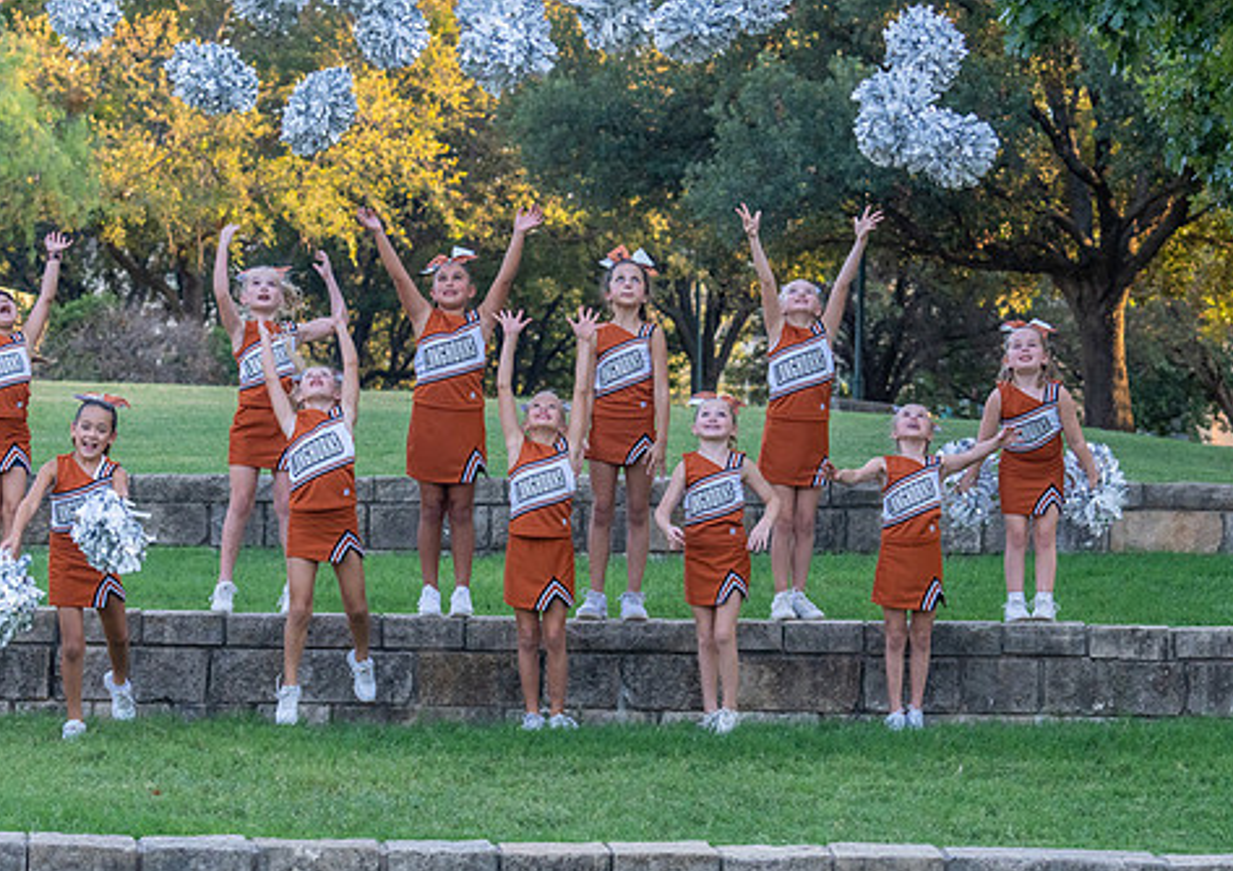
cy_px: 475
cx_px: 513
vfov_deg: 12.8
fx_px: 3872
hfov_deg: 18.1
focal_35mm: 111
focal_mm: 70
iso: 1600
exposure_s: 1/1000
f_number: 4
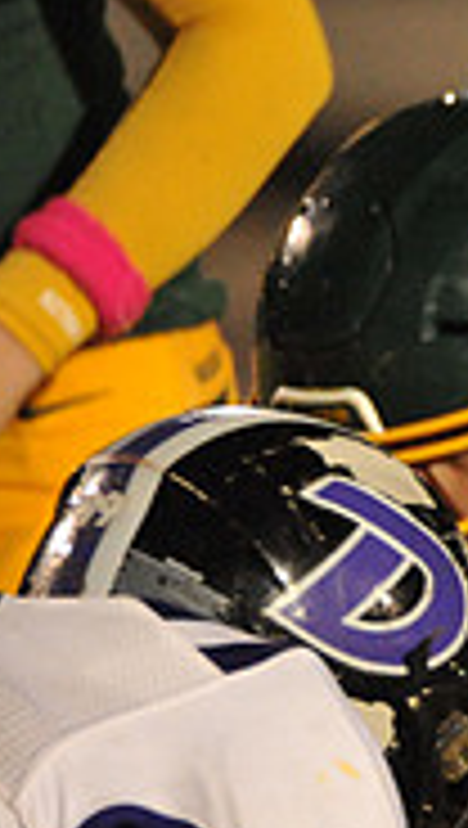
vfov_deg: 1.1
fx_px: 43500
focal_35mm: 1979
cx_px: 1089
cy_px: 644
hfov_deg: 0.6
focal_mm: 600
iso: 6400
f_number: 6.3
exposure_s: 1/160
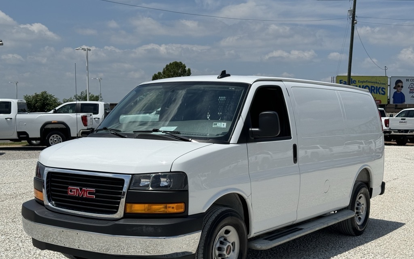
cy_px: 149
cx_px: 207
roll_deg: -2.9
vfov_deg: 25.3
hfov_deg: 39.6
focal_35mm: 51
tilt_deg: +2.4
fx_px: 575
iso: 80
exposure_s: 1/10526
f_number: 1.78
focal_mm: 6.76
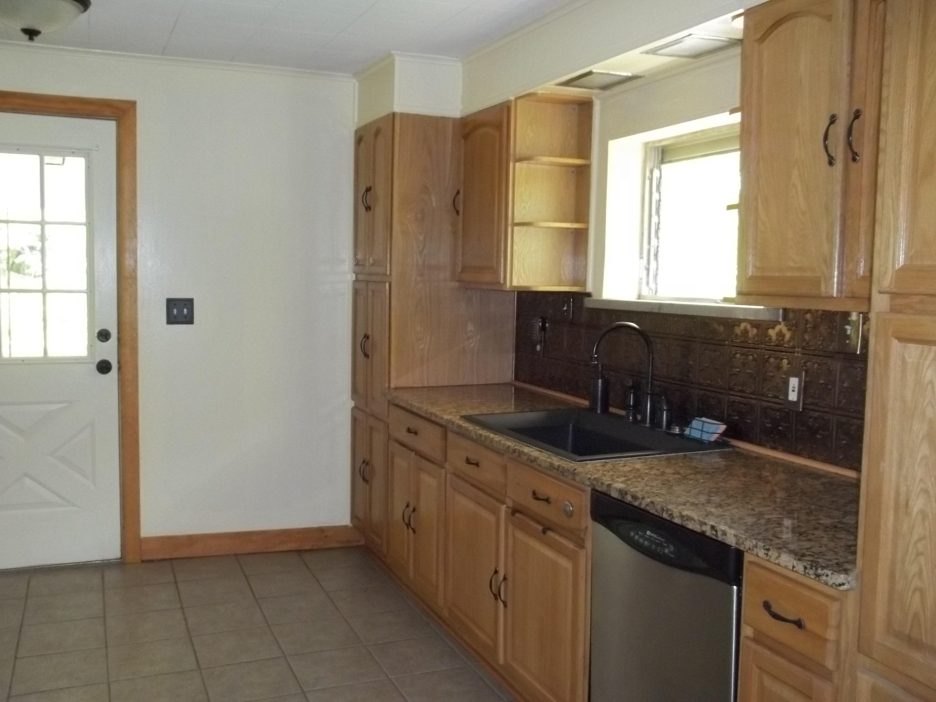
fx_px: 892
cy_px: 351
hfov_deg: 55.4
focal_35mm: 33
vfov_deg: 42.9
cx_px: 468
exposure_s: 1/30
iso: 320
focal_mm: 5.9
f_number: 3.3
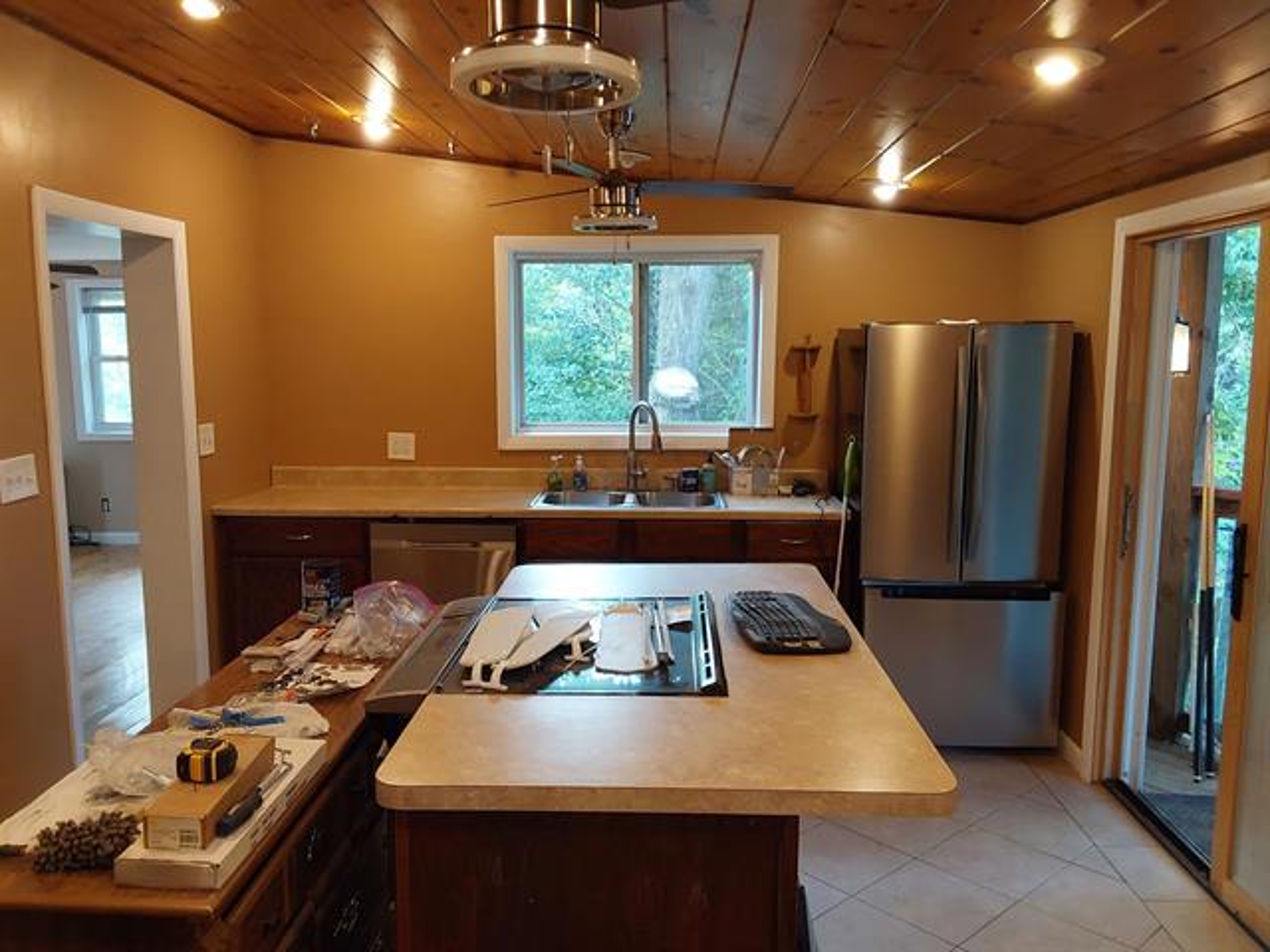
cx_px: 635
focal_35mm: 28
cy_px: 476
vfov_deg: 49.7
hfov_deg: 63.4
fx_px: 1027
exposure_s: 1/40
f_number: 1.9
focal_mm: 2.91
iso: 160
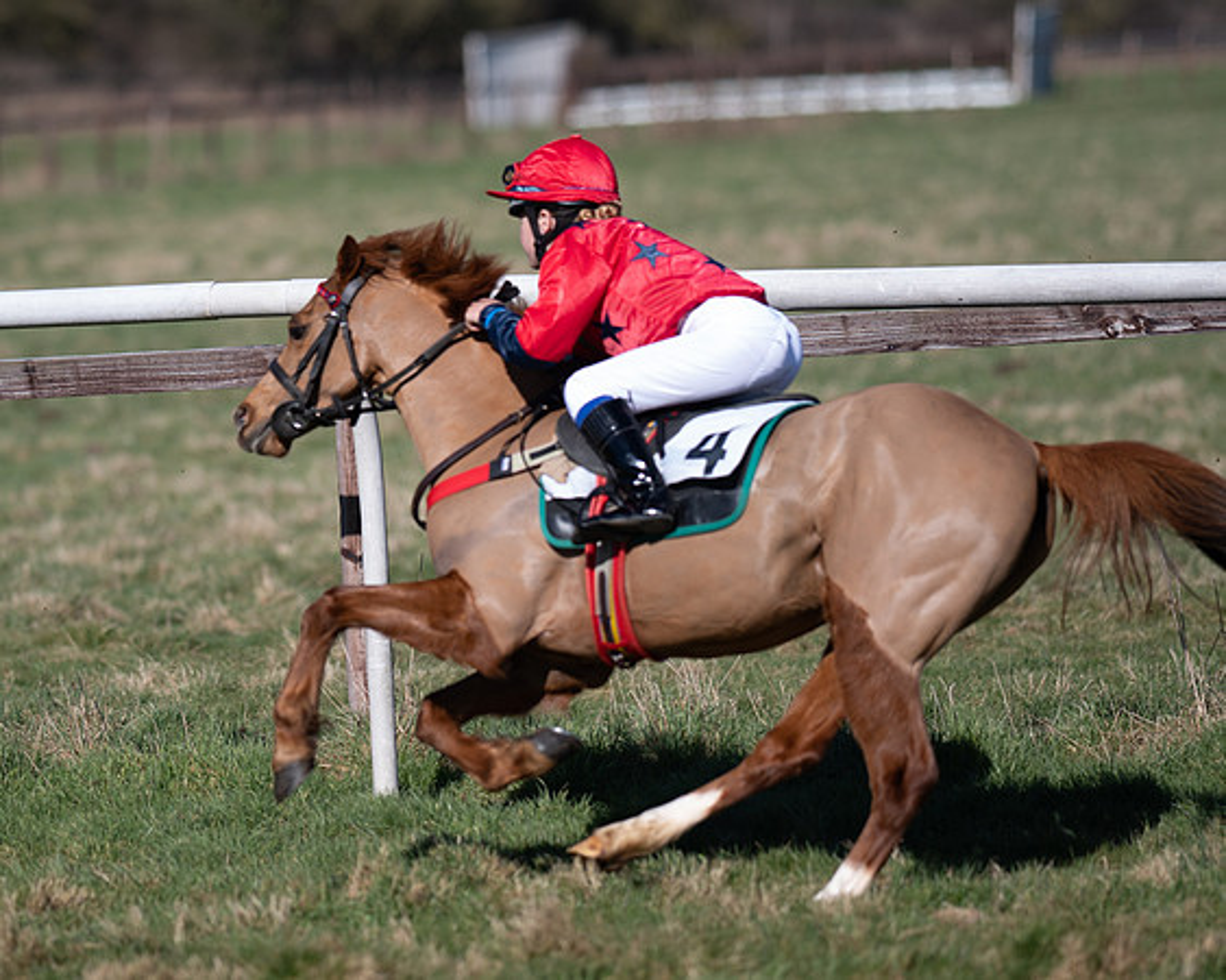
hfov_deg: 7.1
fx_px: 9880
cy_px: 411
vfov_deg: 5.7
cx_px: 349
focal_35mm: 272
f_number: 1.8
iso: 50
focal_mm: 135
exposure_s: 1/4000
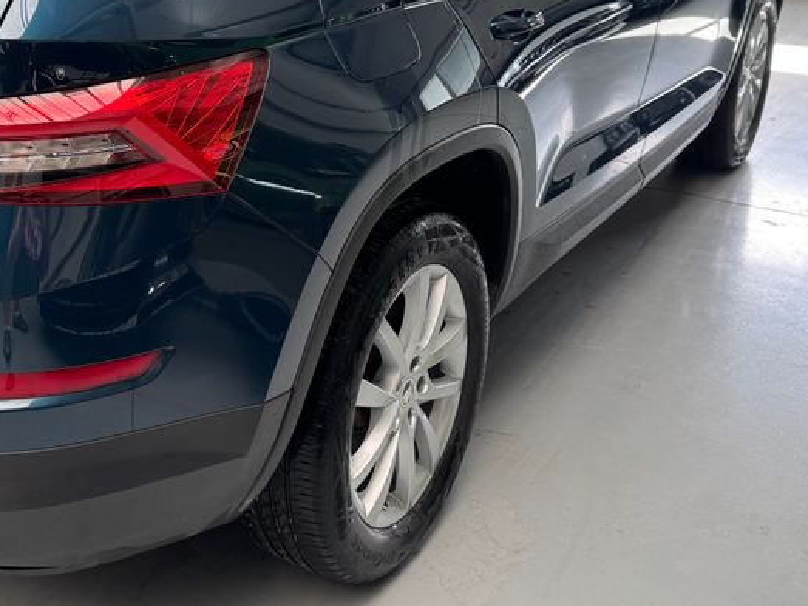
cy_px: 128
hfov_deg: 39.1
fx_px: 1097
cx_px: 176
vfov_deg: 30.2
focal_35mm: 47
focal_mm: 6.76
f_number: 1.78
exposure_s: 1/121
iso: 200
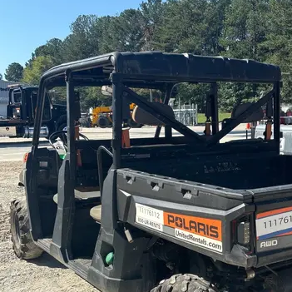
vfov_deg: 35.2
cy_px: 182
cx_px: 215
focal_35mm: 48
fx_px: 458
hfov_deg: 34.7
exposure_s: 1/2105
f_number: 1.6
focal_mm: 5.96
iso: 50
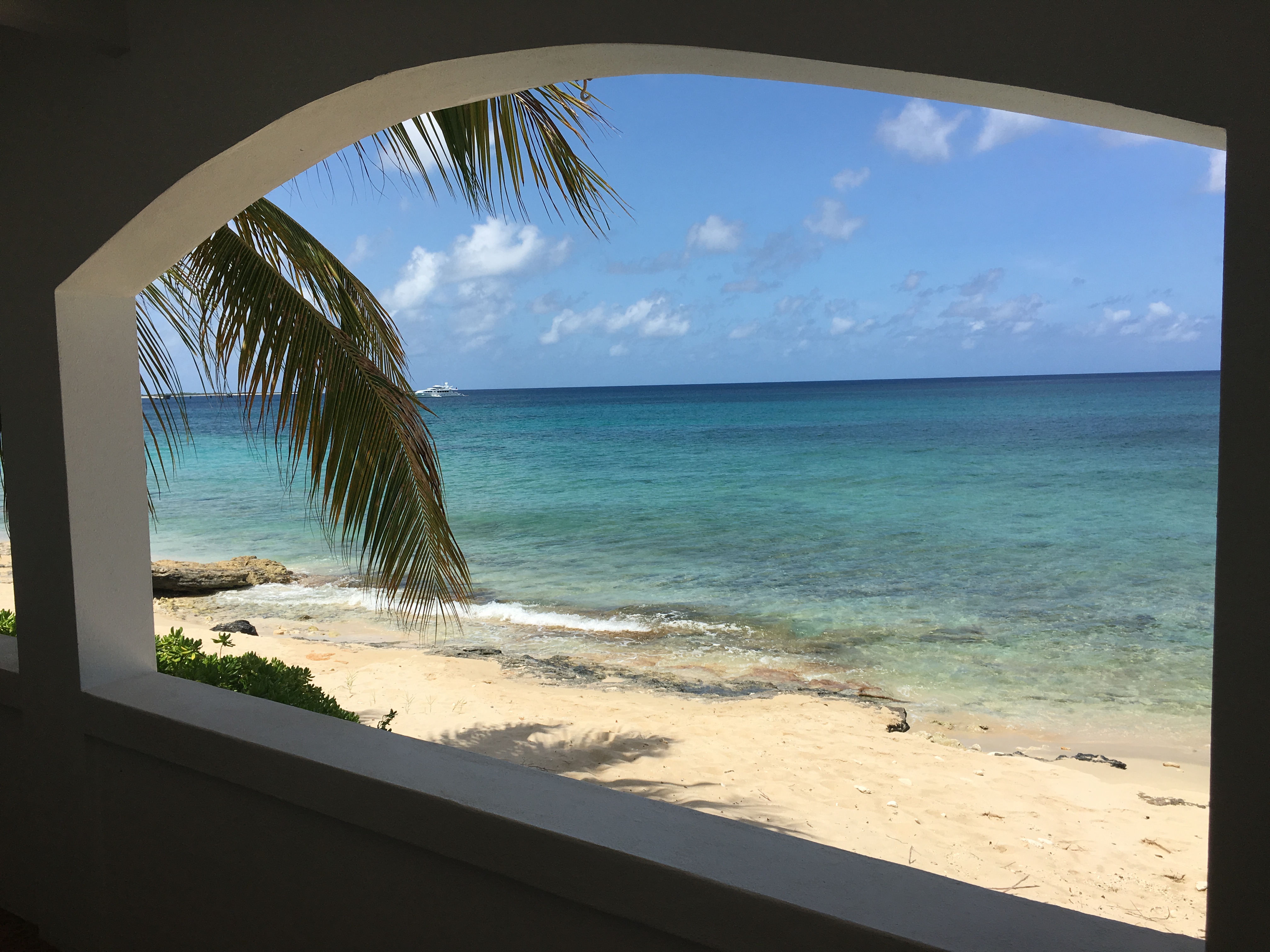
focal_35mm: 29
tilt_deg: -3.4
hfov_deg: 61.7
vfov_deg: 48.2
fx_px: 1064
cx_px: 635
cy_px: 476
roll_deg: -0.1
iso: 25
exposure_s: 1/2564
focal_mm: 4.15
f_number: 2.2
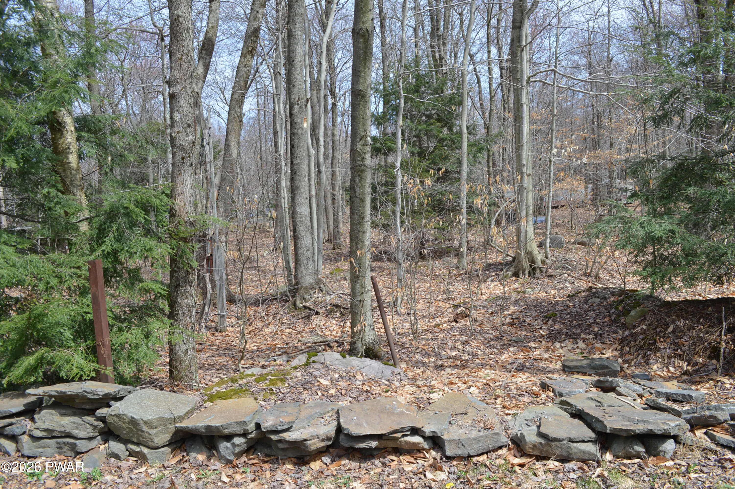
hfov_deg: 67.4
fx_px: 551
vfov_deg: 47.8
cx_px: 368
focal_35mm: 27
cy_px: 244
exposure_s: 1/160
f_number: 6.3
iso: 100
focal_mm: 18
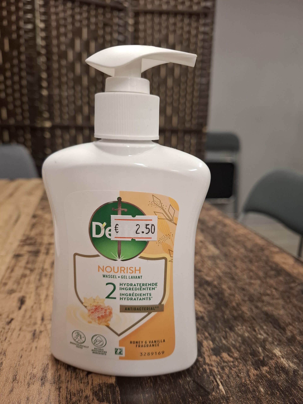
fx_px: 268
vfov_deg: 73.9
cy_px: 202
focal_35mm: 23
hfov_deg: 58.9
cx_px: 152
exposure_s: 1/100
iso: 320
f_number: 1.8
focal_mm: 5.54
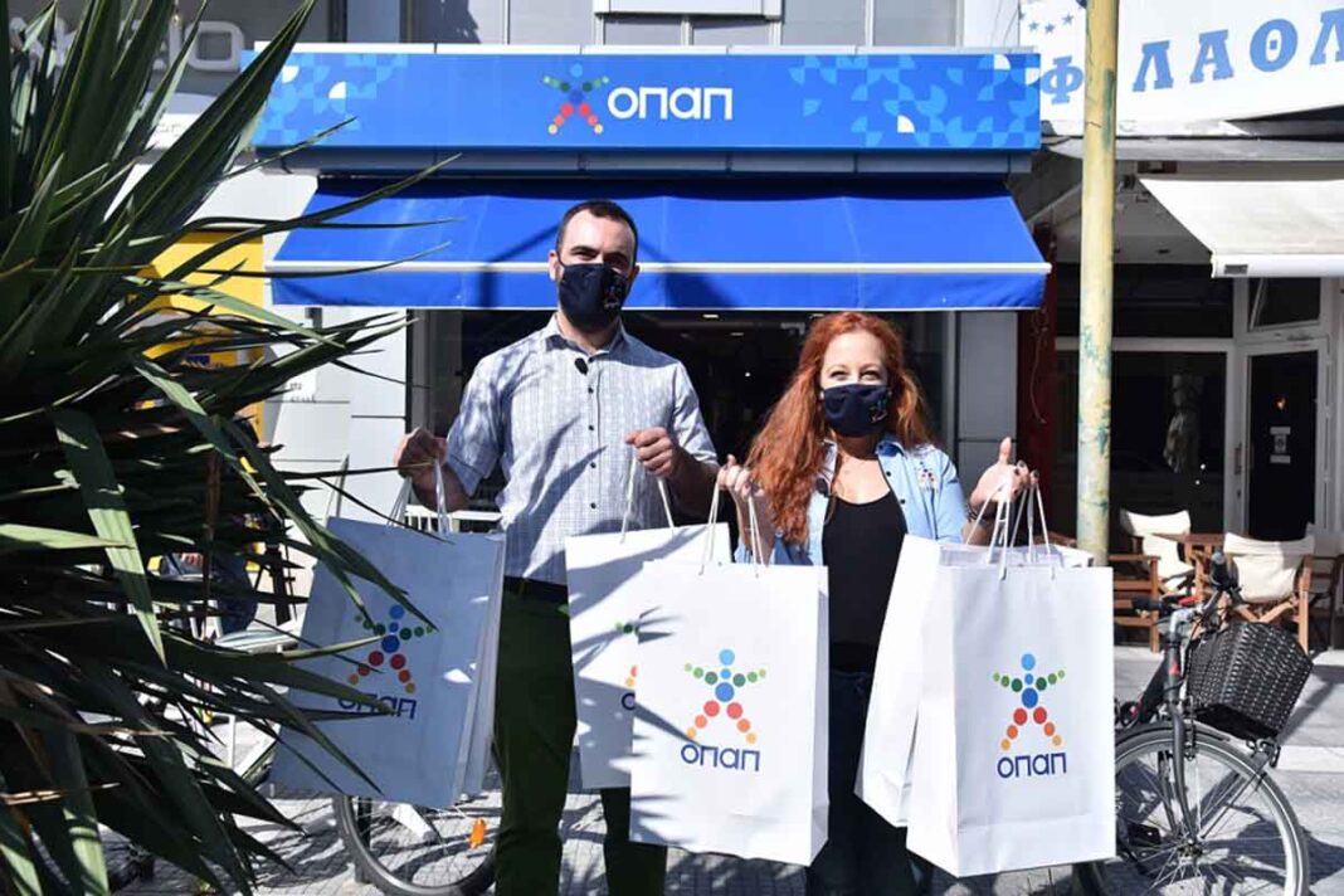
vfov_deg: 42.3
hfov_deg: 60.3
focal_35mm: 31
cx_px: 672
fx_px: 1157
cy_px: 448
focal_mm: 31
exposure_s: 1/2500
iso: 400
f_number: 6.3
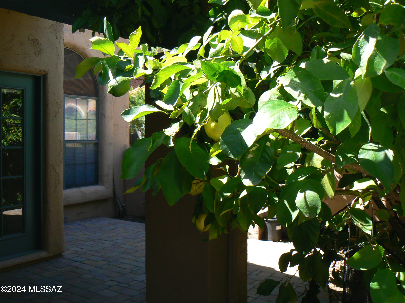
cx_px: 202
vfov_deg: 39.7
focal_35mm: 36
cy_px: 152
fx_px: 421
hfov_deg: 51.4
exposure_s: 1/125
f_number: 5
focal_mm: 6
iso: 80
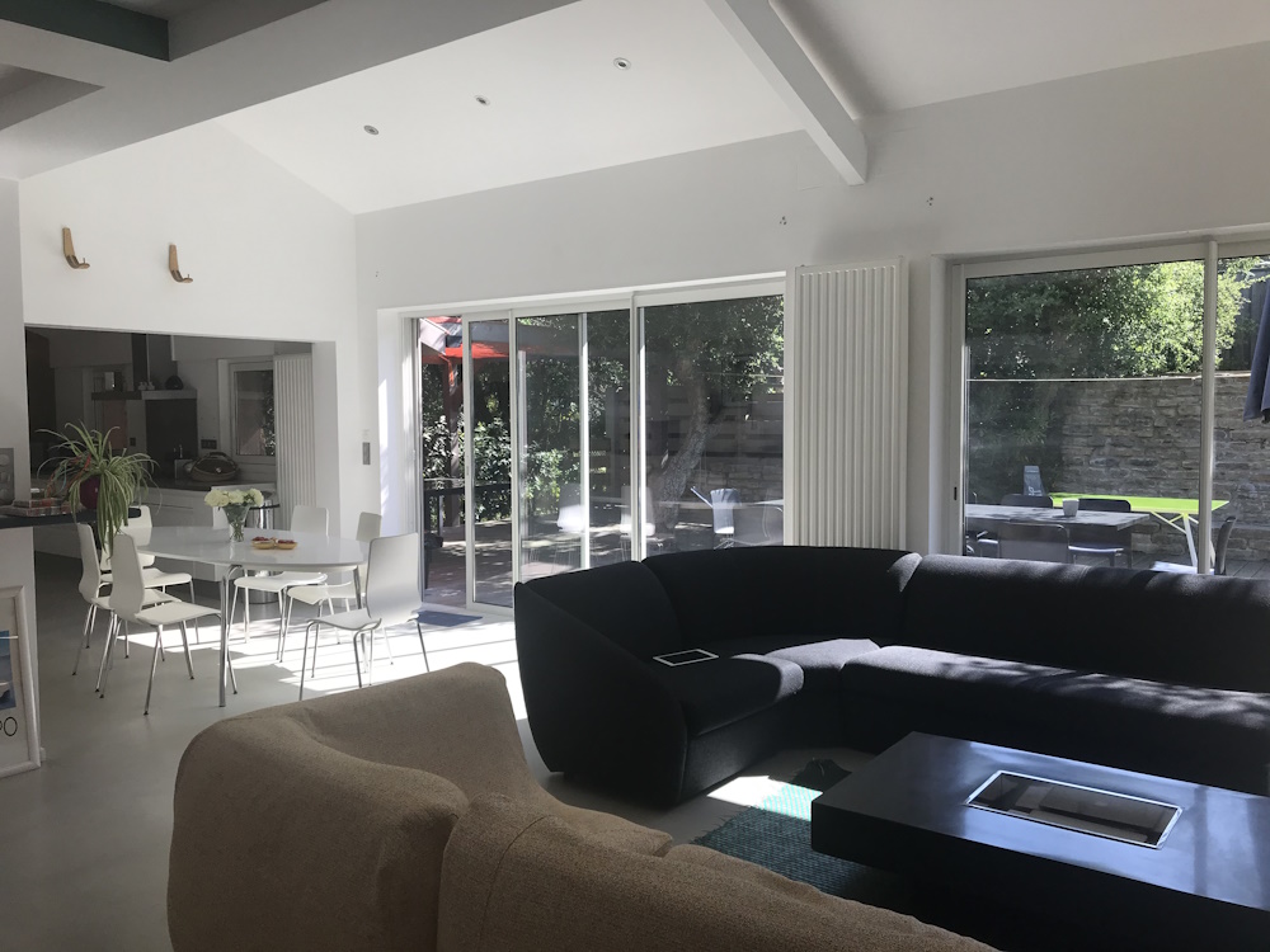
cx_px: 635
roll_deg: -0.7
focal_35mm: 28
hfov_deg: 63.4
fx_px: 1027
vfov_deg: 49.7
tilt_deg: -2.9
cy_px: 476
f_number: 1.8
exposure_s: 1/409
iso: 20
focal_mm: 3.99
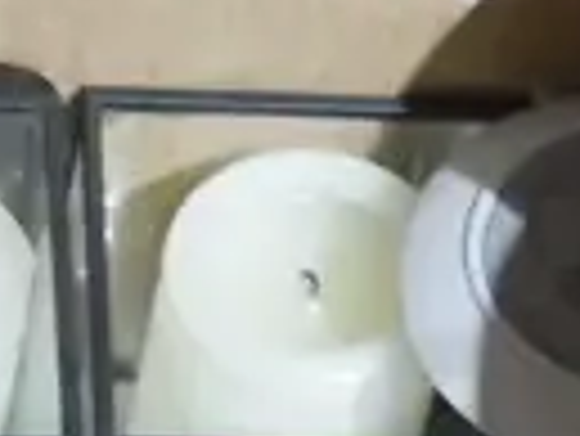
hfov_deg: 6.1
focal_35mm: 318
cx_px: -445
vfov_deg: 4.6
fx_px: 5333
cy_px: 1106
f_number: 4.4
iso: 3200
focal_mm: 20
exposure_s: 1/40
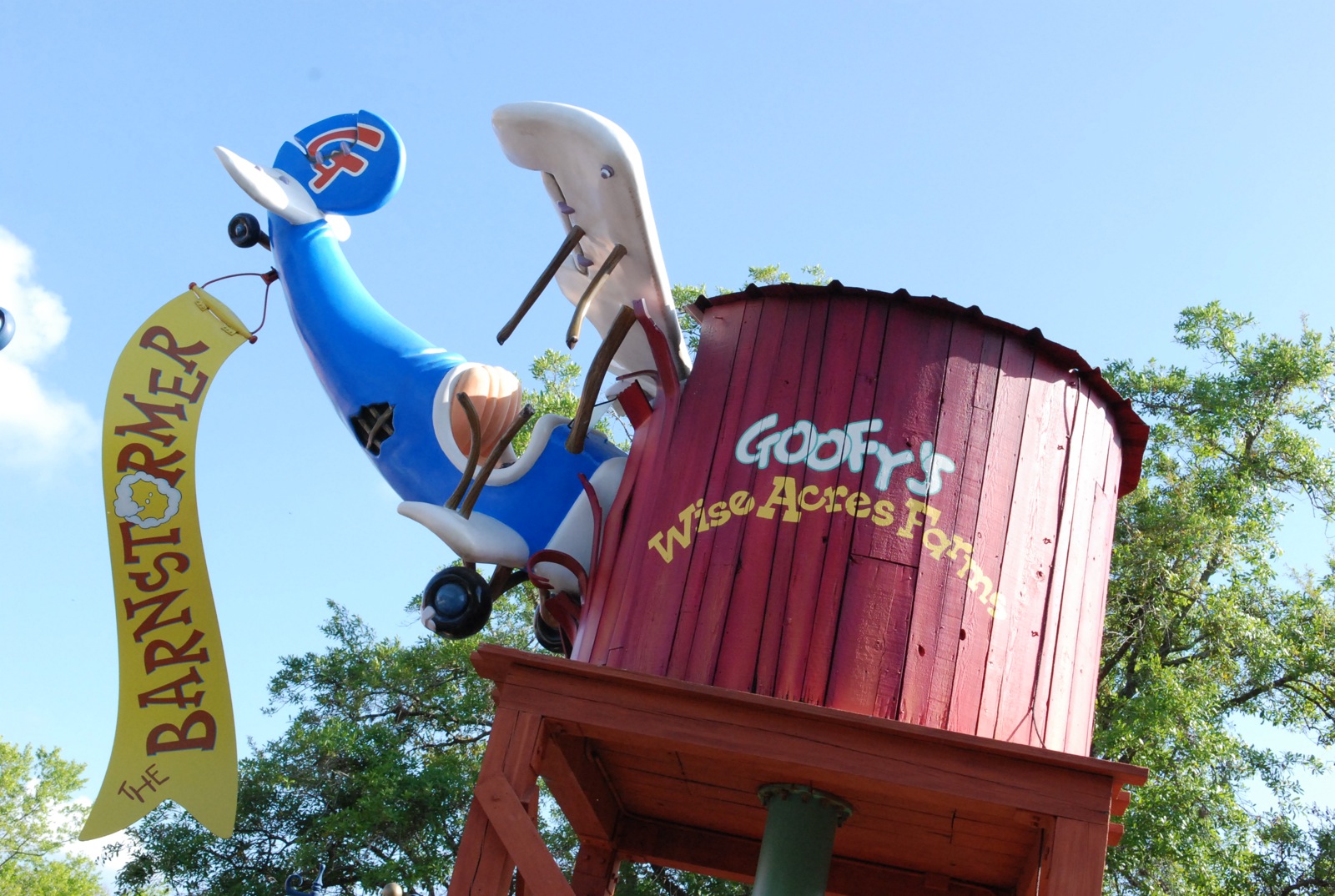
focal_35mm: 45
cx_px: 668
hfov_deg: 43.5
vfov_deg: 30.0
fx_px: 1672
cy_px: 448
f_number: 10
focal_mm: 30
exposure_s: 1/400
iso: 1000
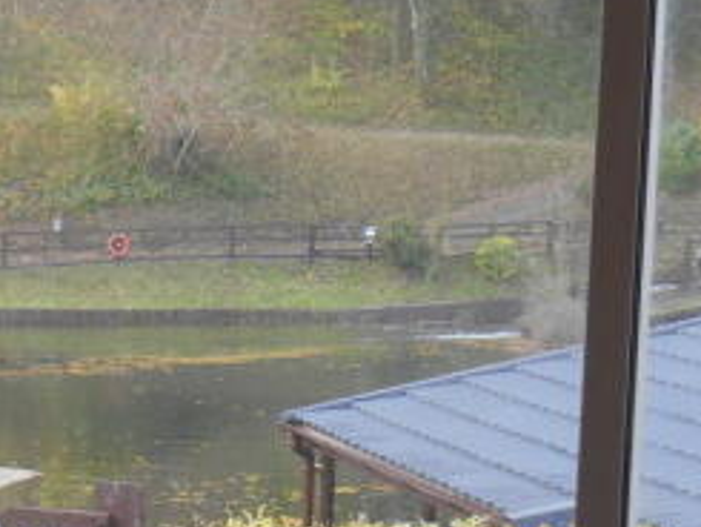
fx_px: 2553
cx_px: -41
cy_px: 457
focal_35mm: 126
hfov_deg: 15.3
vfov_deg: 11.7
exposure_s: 1/30
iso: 125
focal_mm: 9.5
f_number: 4.2
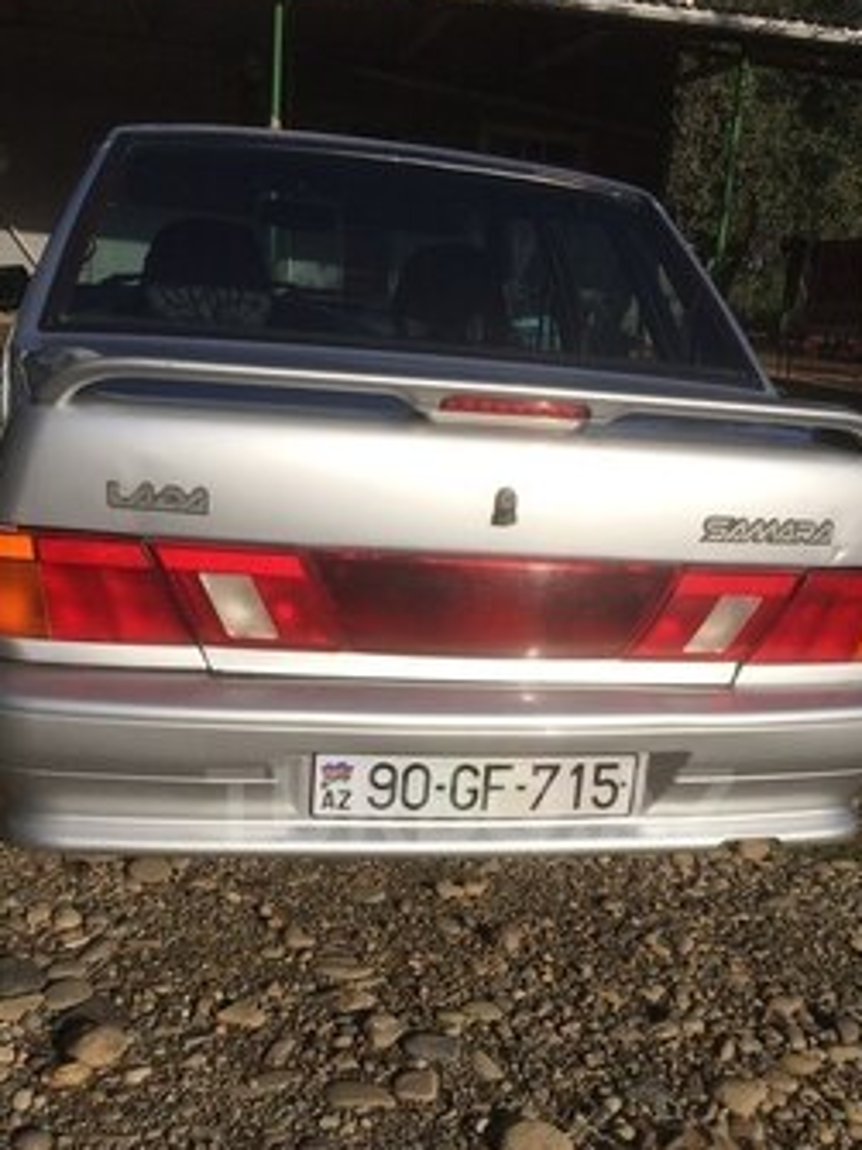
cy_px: 807
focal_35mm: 43
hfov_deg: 33.6
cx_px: 470
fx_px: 1429
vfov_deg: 43.0
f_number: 2.2
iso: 32
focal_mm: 4.15
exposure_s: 1/3425
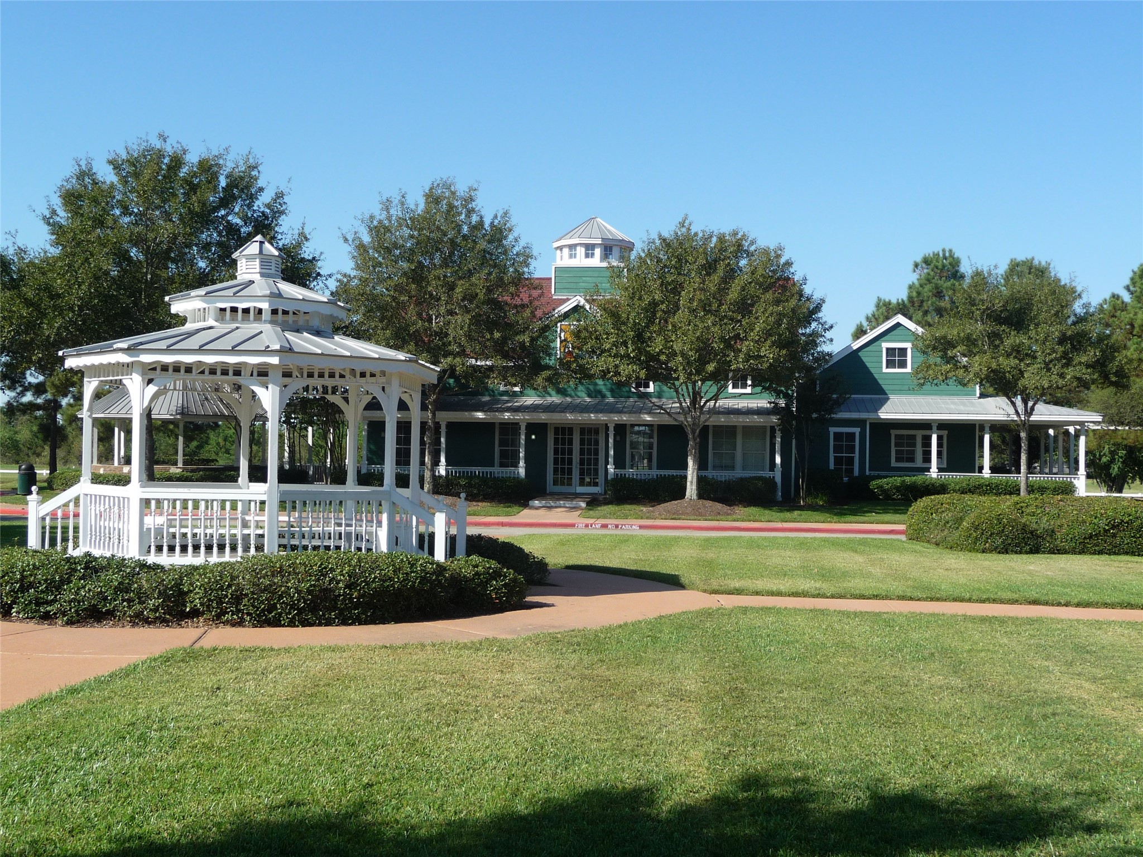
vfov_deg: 36.0
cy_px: 428
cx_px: 572
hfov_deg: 46.8
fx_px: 1321
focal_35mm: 40
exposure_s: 1/640
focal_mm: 6.7
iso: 100
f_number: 3.9
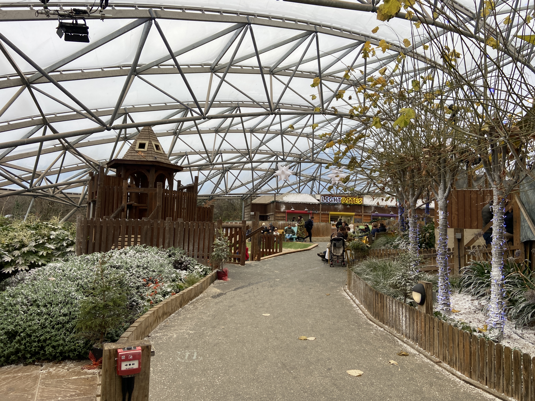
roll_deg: -2.2
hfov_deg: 67.3
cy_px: 200
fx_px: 402
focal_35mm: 26
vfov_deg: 53.1
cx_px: 268
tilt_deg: +4.3
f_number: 1.8
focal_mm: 4.25
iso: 32
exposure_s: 1/360
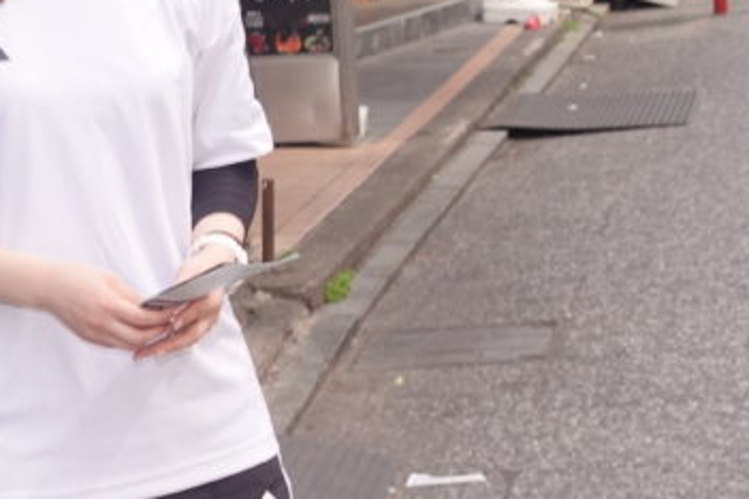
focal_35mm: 137
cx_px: -196
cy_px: 118
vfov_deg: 10.0
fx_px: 2850
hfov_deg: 14.4
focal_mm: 17.79
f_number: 4
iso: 125
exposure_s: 1/200
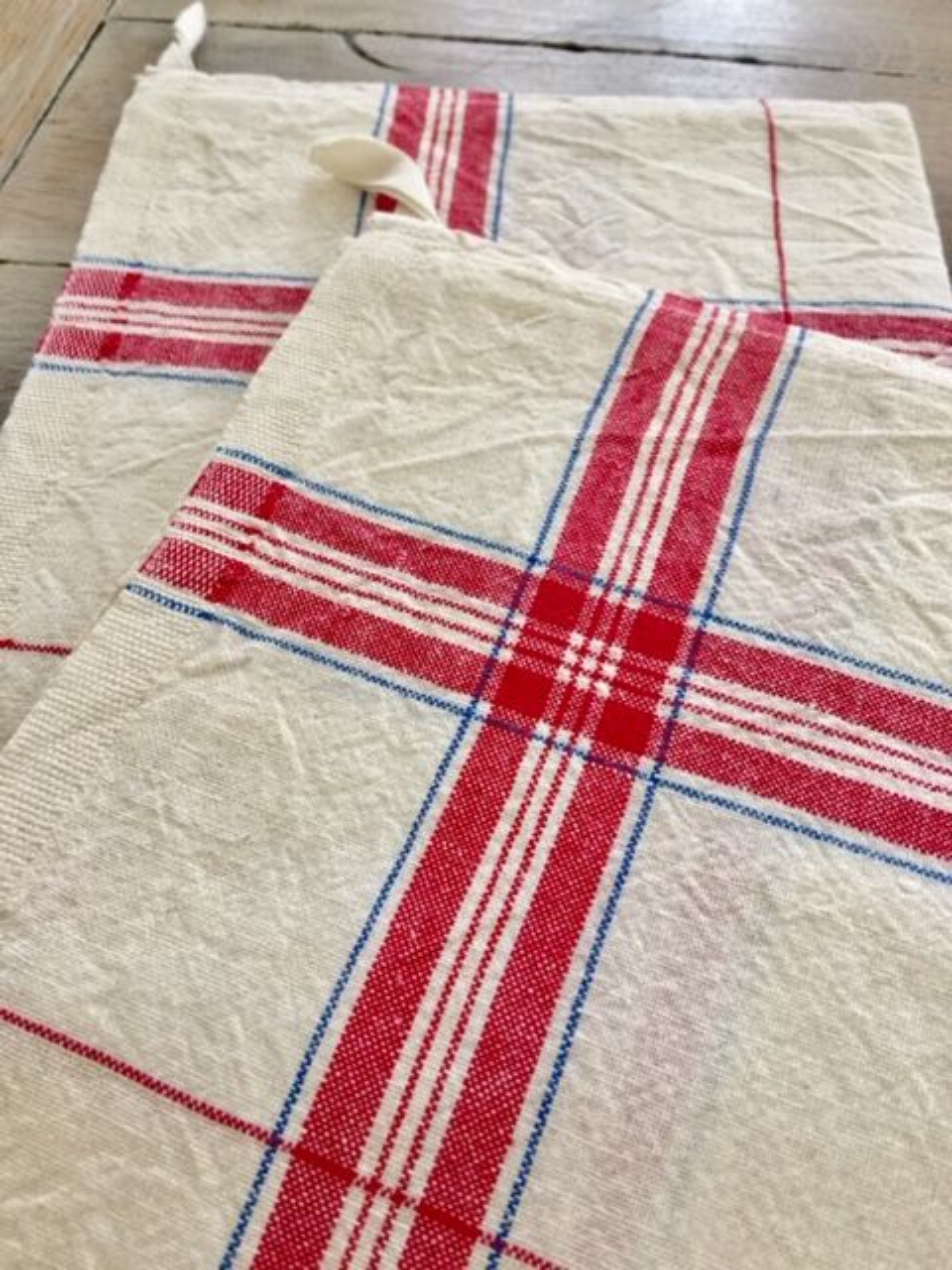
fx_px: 1063
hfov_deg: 48.2
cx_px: 476
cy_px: 635
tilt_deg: -56.5
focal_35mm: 29
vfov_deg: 61.7
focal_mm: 4.15
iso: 64
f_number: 2.2
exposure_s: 1/17
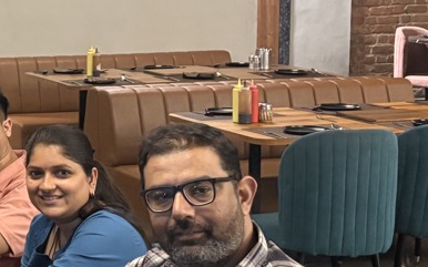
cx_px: -210
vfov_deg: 13.1
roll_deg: +1.6
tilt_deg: -5.9
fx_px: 1166
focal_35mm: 100
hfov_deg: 18.5
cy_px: 89
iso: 500
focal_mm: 5.96
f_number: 1.6
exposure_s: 1/33
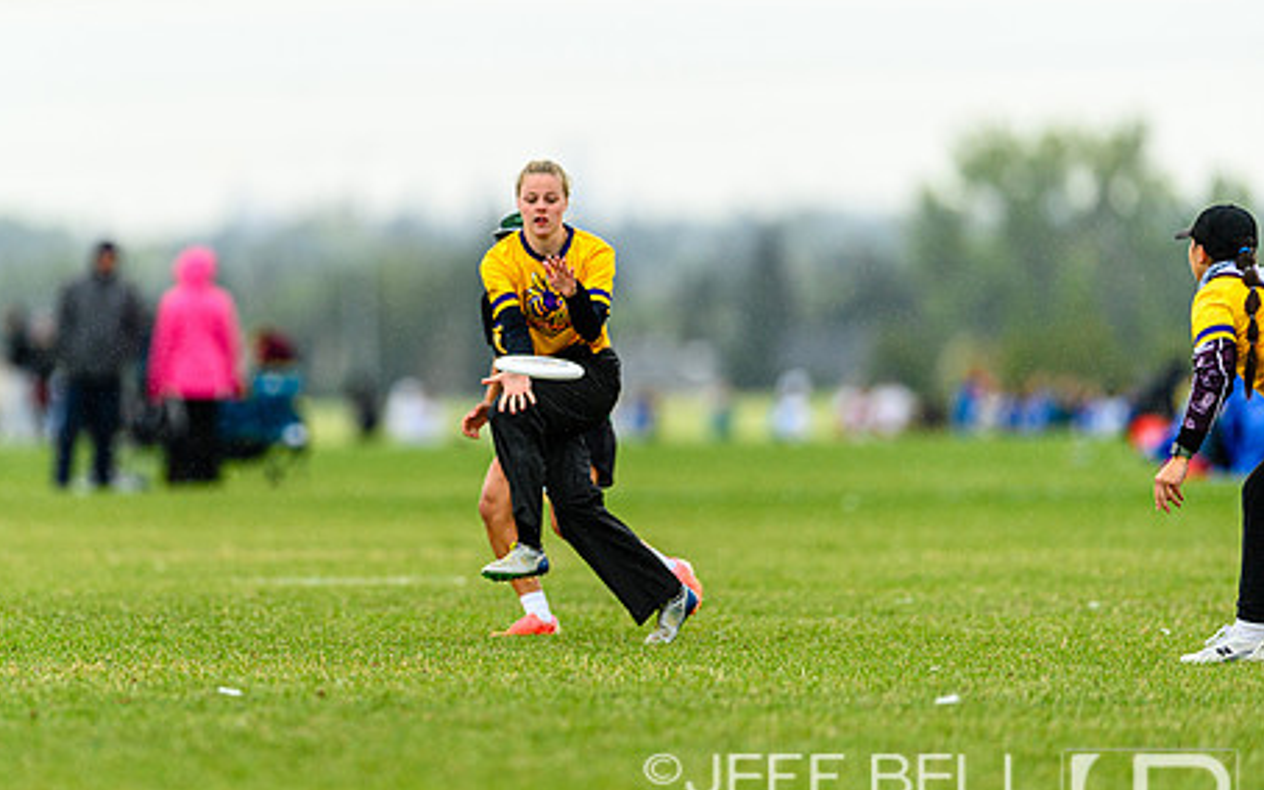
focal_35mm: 521
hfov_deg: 4.0
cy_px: 352
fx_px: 17952
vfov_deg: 2.5
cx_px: 459
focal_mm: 400
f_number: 3.2
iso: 320
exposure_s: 1/1250
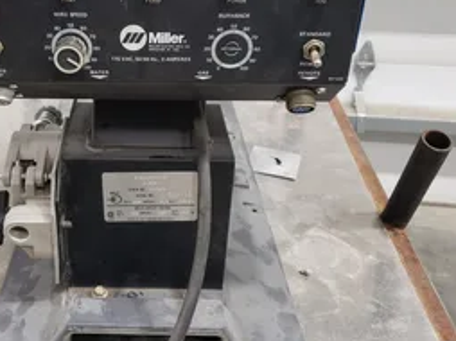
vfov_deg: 34.6
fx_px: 540
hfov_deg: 44.9
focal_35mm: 41
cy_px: 104
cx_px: 142
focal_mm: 4.3
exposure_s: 1/30
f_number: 1.5
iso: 250
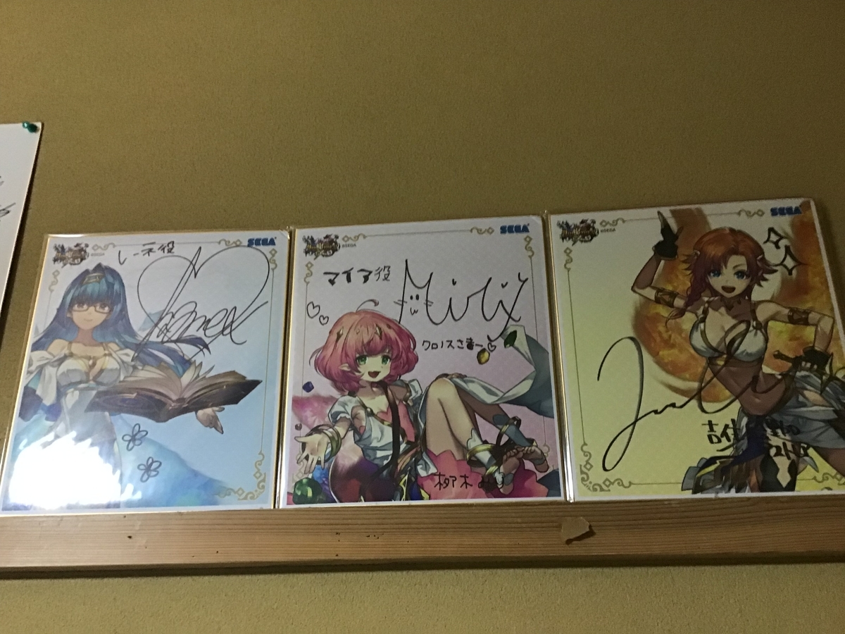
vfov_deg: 45.4
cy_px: 317
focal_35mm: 31
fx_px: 757
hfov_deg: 58.4
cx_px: 422
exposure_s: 1/17
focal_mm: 3.3
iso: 200
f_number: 2.4
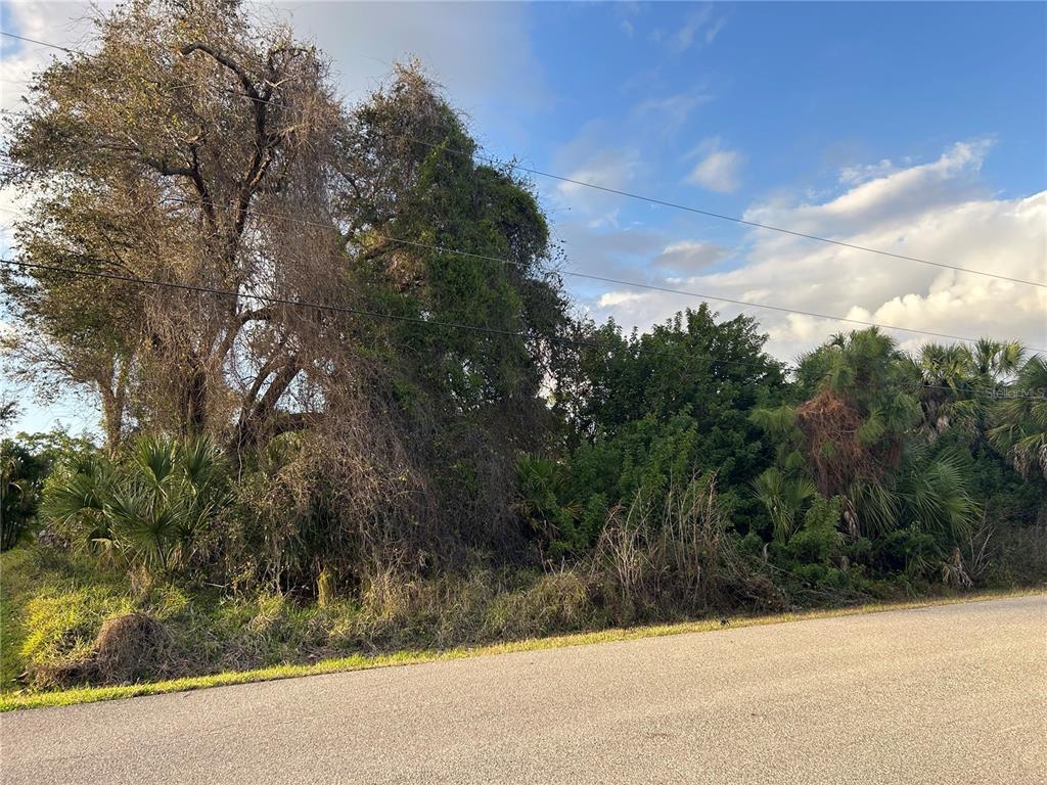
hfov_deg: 67.3
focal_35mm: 26
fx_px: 786
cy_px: 392
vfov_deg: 53.1
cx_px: 524
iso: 50
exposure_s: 1/743
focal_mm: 5.7
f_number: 1.5
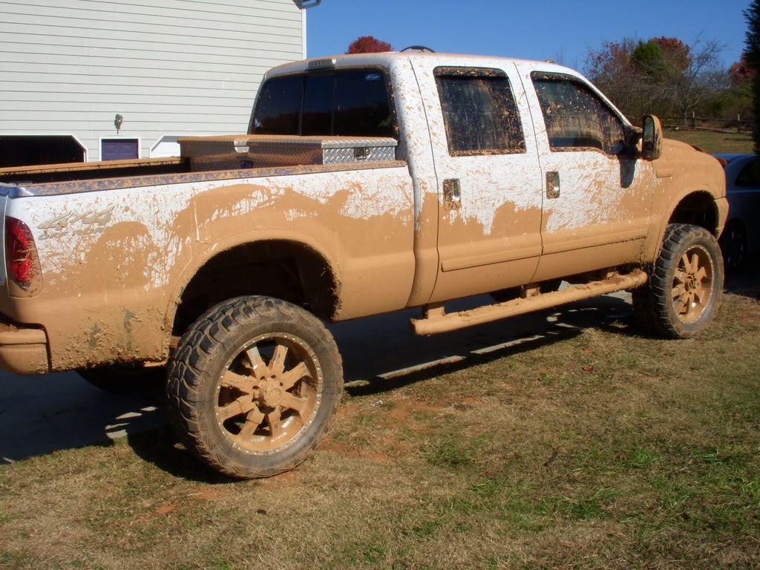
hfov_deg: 49.0
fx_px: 834
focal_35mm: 38
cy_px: 285
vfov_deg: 37.7
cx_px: 380
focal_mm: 6.3
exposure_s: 1/500
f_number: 6.6
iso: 100
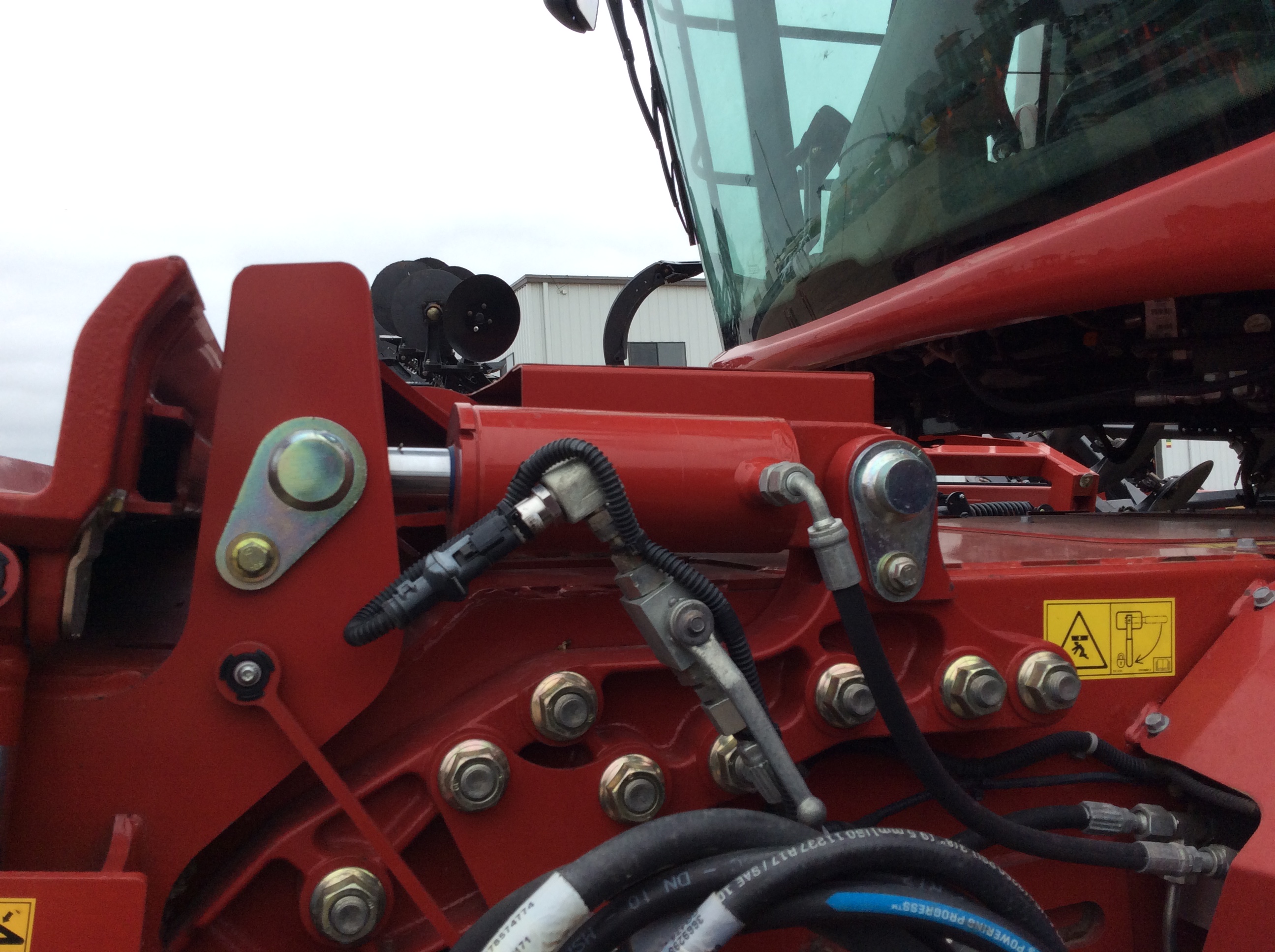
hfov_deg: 56.9
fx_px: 1177
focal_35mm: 32
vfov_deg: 44.1
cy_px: 476
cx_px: 638
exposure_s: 1/566
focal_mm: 3.3
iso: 32
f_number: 2.4
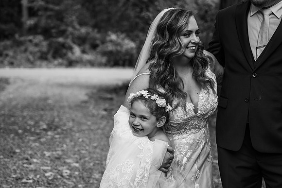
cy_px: 112
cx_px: 141
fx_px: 614
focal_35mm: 78
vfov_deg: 17.4
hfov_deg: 25.8
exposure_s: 1/500
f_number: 3.2
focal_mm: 61
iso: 200
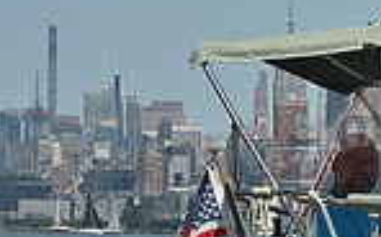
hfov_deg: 4.5
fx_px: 4811
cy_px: 218
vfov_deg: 2.8
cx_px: 703
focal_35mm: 464
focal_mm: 116
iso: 320
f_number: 13
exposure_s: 1/1000
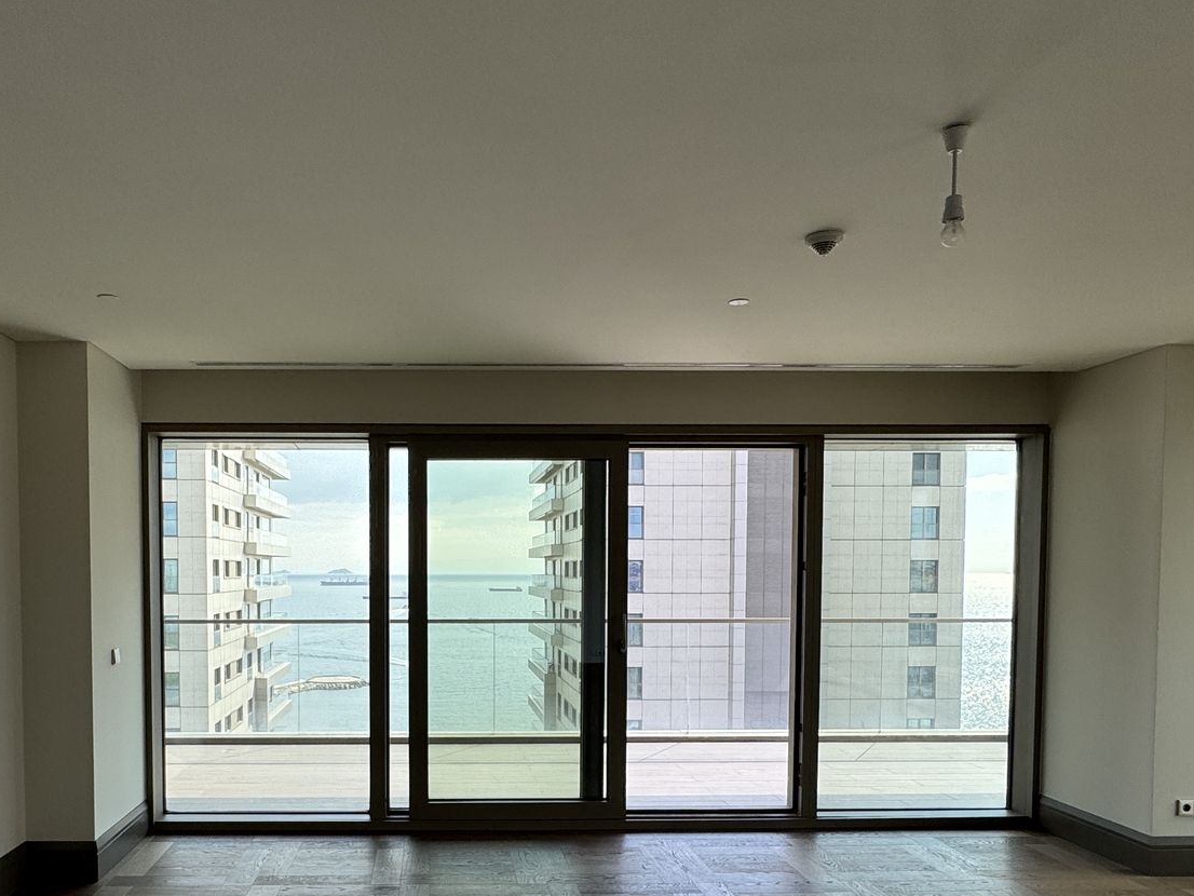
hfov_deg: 64.4
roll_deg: +0.1
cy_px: 610
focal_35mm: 27
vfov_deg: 50.3
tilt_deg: -1.7
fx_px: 932
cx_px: 451
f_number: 2.2
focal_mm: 2.22
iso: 50
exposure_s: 1/548
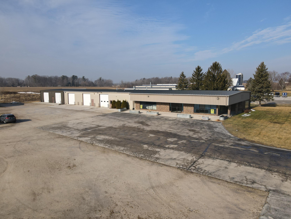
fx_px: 202
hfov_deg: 71.6
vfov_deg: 56.8
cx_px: 146
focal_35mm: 24
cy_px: 110
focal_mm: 4.5
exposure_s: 1/60
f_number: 2.8
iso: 100
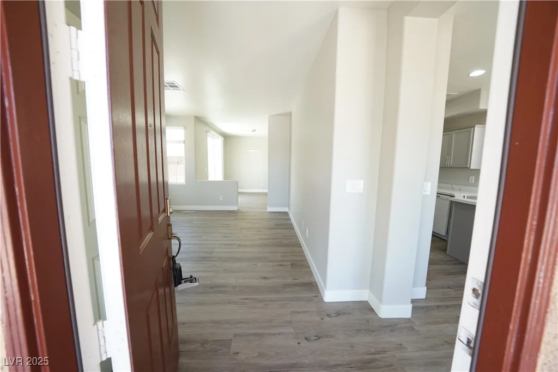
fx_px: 186
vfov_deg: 90.0
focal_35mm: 12
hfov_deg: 112.6
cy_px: 186
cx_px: 279
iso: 1600
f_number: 6.3
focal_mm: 12
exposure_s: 1/125
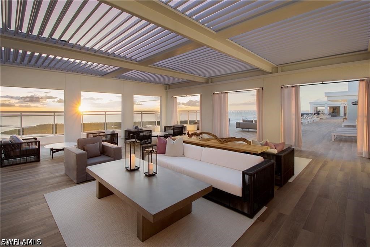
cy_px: 124
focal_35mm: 15
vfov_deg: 77.3
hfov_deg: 100.4
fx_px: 154
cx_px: 185
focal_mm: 10
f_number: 9
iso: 100
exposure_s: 5
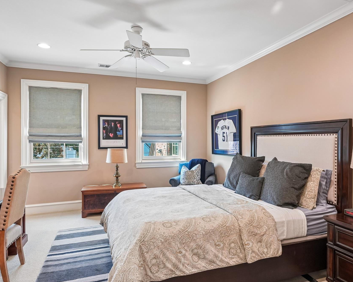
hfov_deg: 73.5
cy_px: 138
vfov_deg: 61.8
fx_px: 236
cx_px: 189
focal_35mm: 23
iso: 400
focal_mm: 19.5
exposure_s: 1/10
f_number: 8
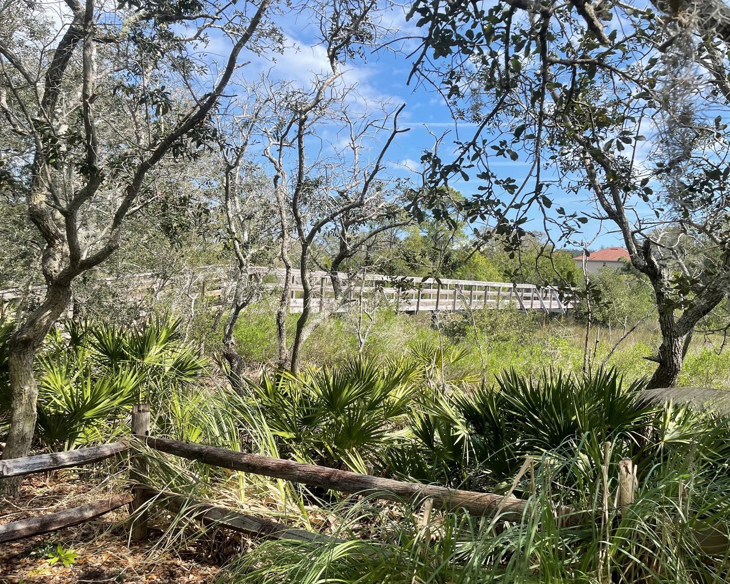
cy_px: 298
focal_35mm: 27
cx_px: 385
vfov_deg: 53.2
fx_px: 583
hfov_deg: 64.0
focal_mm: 5.1
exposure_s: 1/2288
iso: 32
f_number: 1.6
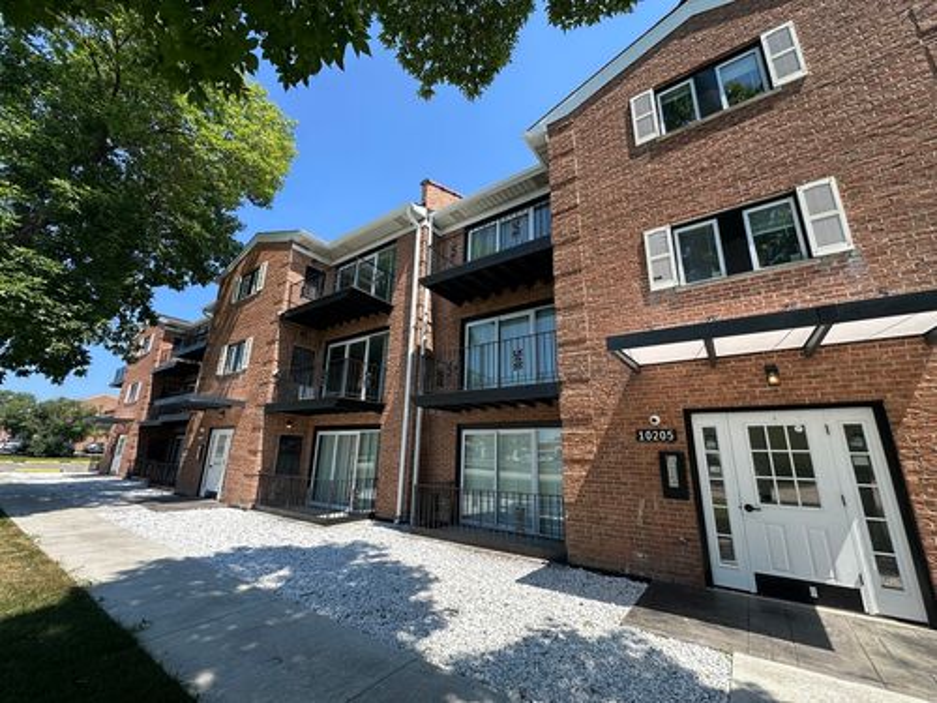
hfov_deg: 102.1
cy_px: 352
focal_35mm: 14
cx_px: 468
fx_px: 379
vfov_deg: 85.7
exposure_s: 1/587
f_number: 2.2
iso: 40
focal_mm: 2.22
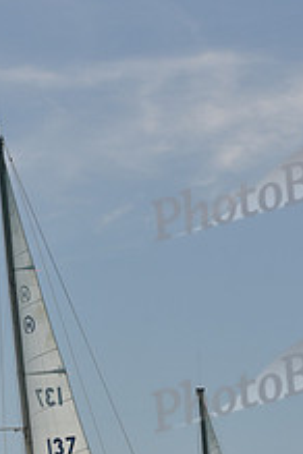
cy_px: 516
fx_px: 2878
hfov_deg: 6.0
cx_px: 45
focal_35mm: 228
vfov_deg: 8.9
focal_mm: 86
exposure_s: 1/800
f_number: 5.6
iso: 250
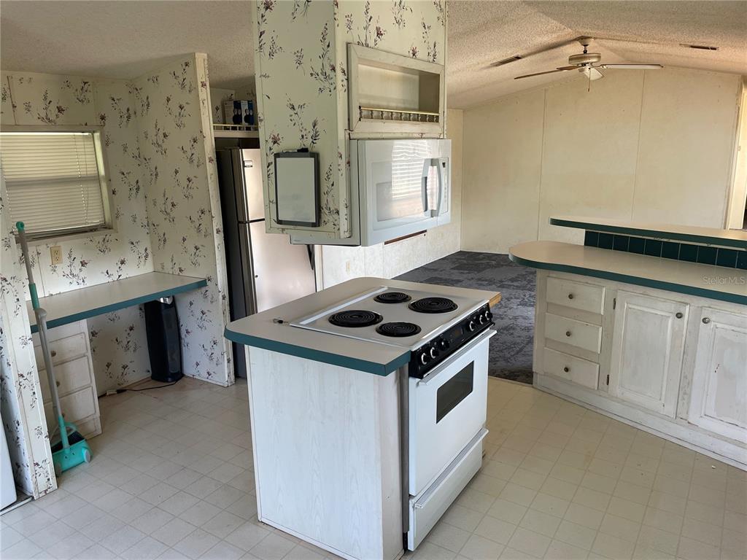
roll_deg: +2.5
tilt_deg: -14.0
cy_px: 280
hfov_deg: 67.3
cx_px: 374
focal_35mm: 26
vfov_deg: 53.1
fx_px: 561
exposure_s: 1/121
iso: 80
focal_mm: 4.2
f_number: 1.6
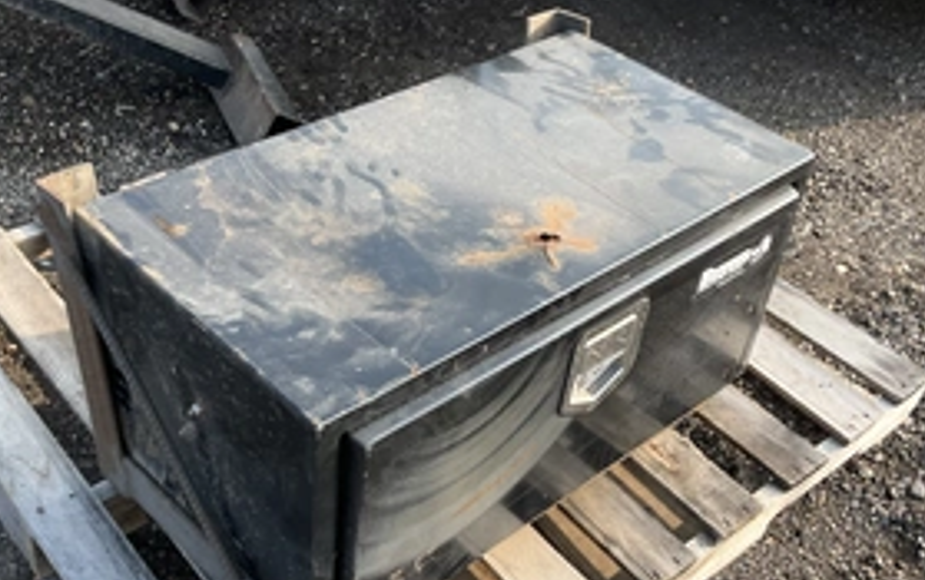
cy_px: 358
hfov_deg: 45.2
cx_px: 458
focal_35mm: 44
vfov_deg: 29.2
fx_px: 1110
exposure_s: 1/461
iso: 25
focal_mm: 3
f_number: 1.8
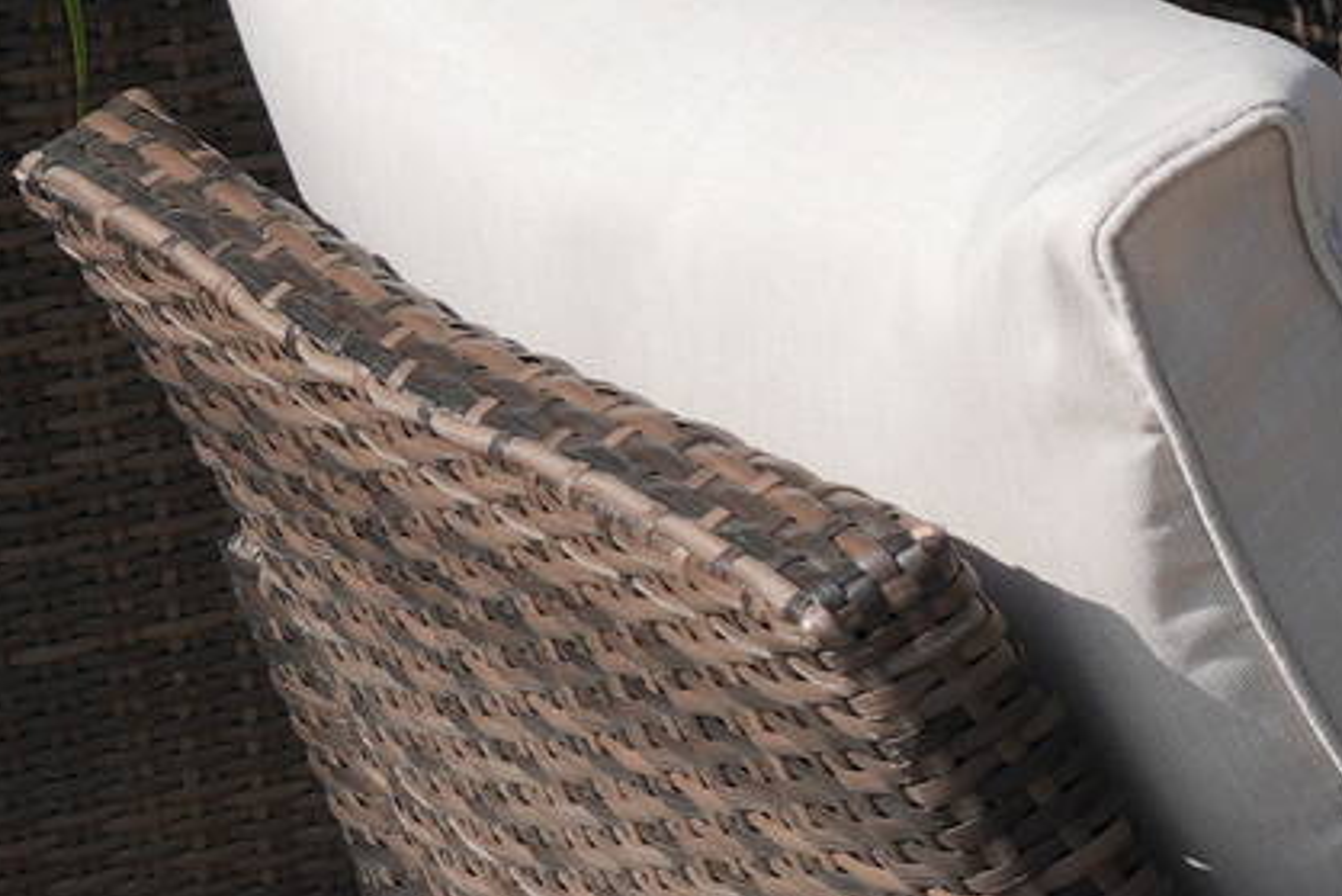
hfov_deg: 8.3
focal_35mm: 208
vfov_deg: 6.6
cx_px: 4122
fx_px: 7756
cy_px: 382
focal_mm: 29
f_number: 8
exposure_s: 1/160
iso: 100
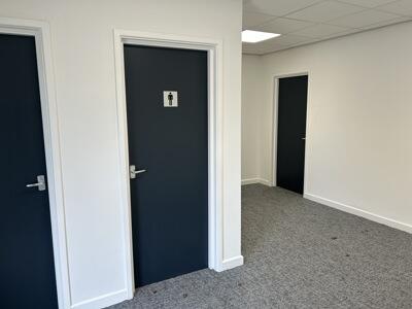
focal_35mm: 26
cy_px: 154
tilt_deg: -8.6
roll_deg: +1.1
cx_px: 206
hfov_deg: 67.3
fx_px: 309
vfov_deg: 53.1
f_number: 1.5
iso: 40
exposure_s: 1/100
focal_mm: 5.7
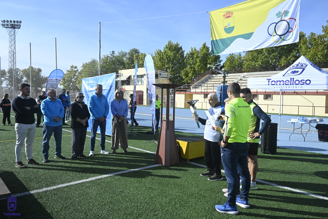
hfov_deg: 62.8
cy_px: 110
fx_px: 269
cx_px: 164
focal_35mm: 30
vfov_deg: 44.3
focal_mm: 29.5
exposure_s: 1/640
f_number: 10
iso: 500
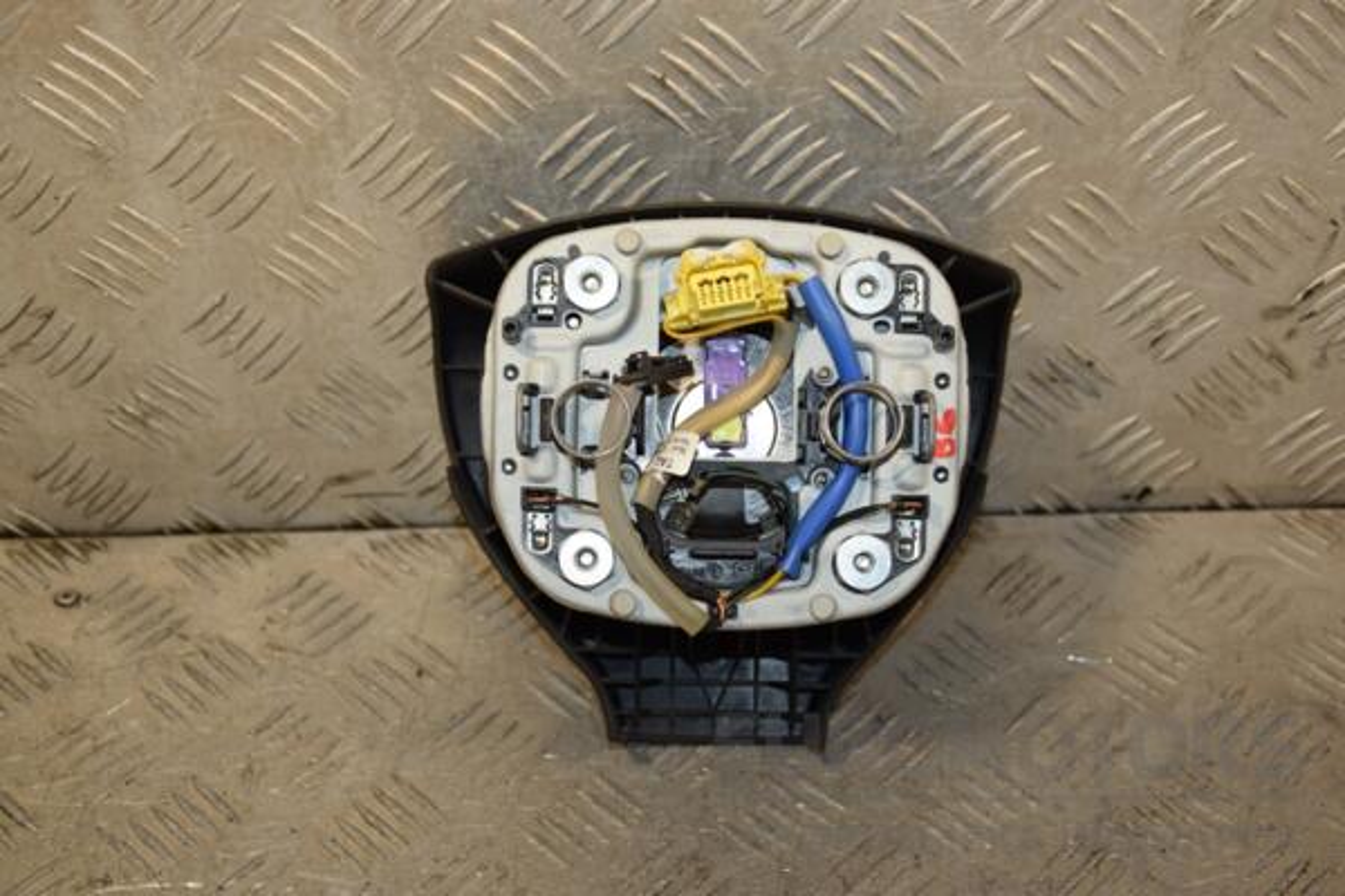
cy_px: 448
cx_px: 672
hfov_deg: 31.9
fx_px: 2354
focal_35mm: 63
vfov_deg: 21.6
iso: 800
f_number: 5
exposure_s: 1/200
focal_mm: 42
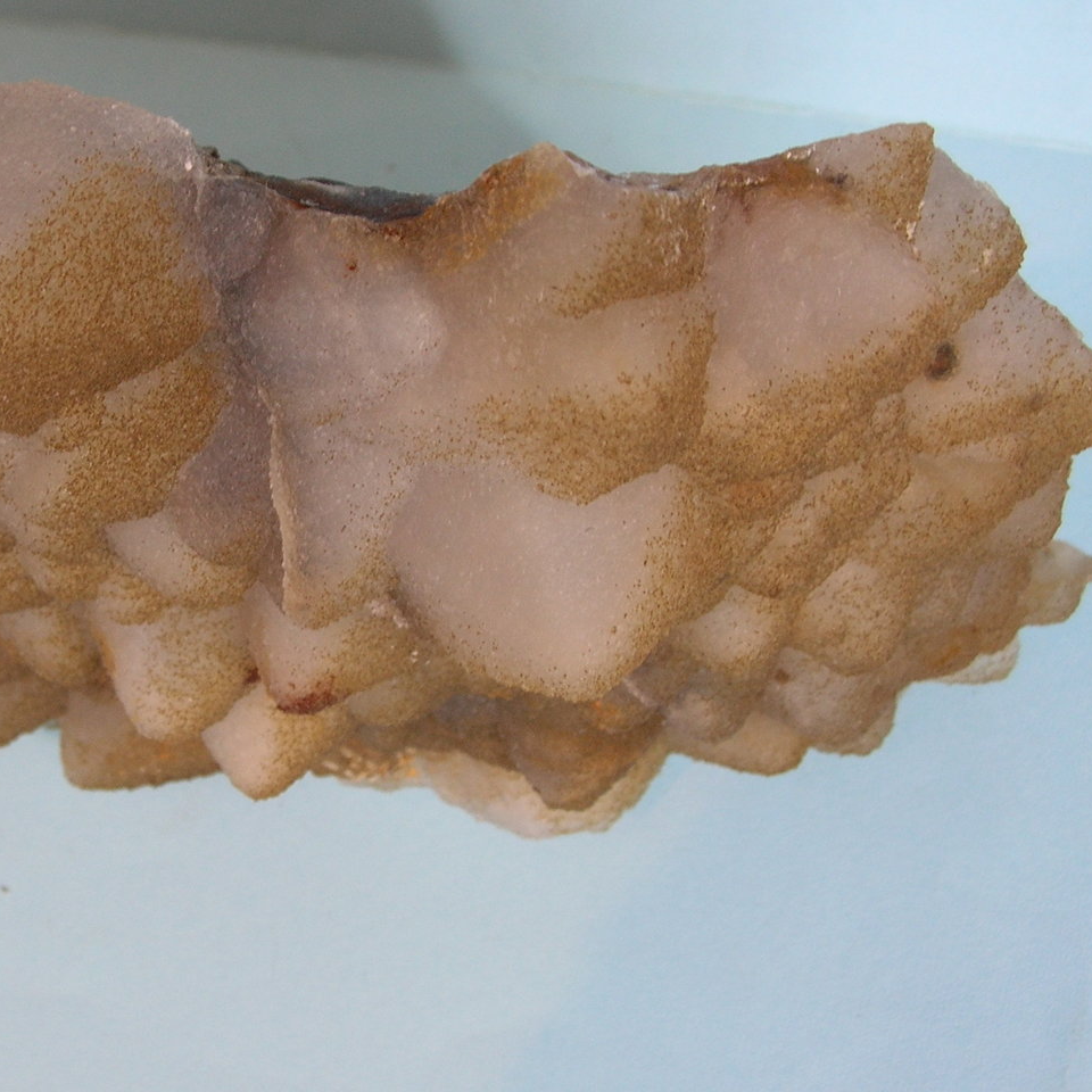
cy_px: 544
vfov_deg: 32.2
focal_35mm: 53
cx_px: 270
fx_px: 1892
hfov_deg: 31.6
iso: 50
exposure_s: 1/13.8
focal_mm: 6
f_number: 2.7
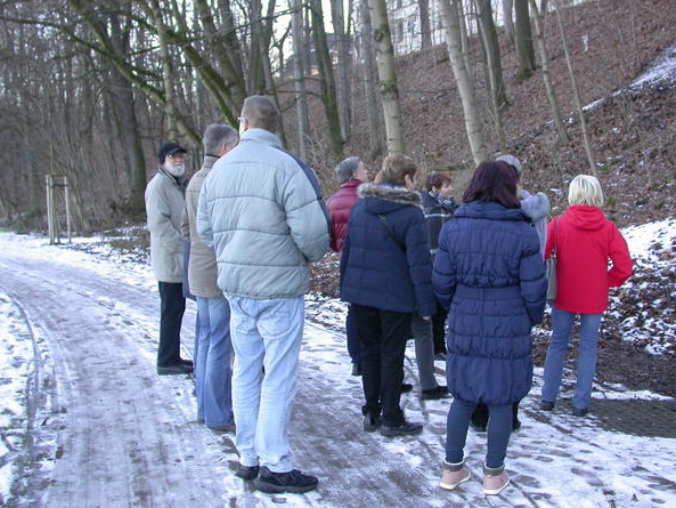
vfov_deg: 35.1
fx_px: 801
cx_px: 359
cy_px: 242
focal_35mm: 41
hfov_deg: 45.7
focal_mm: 7.85
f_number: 2.6
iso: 100
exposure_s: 1/35.7
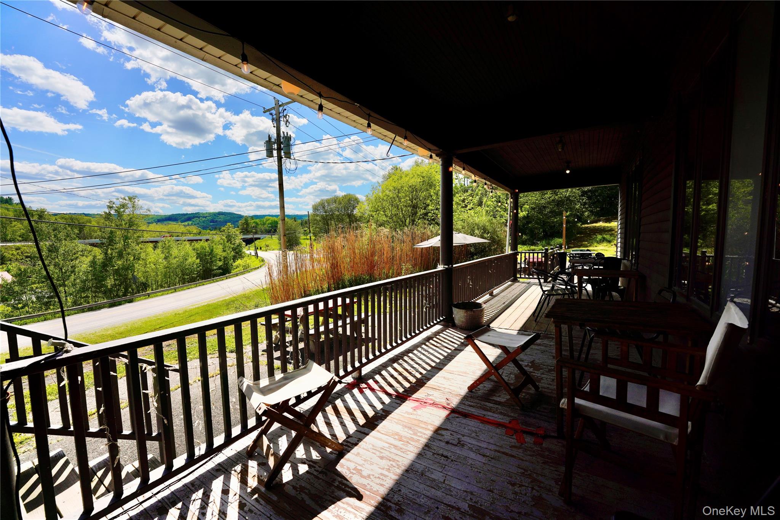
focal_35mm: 15
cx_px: 390
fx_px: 316
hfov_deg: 101.9
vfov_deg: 78.8
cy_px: 260
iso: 100
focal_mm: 14.6
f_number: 8
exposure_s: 1/800
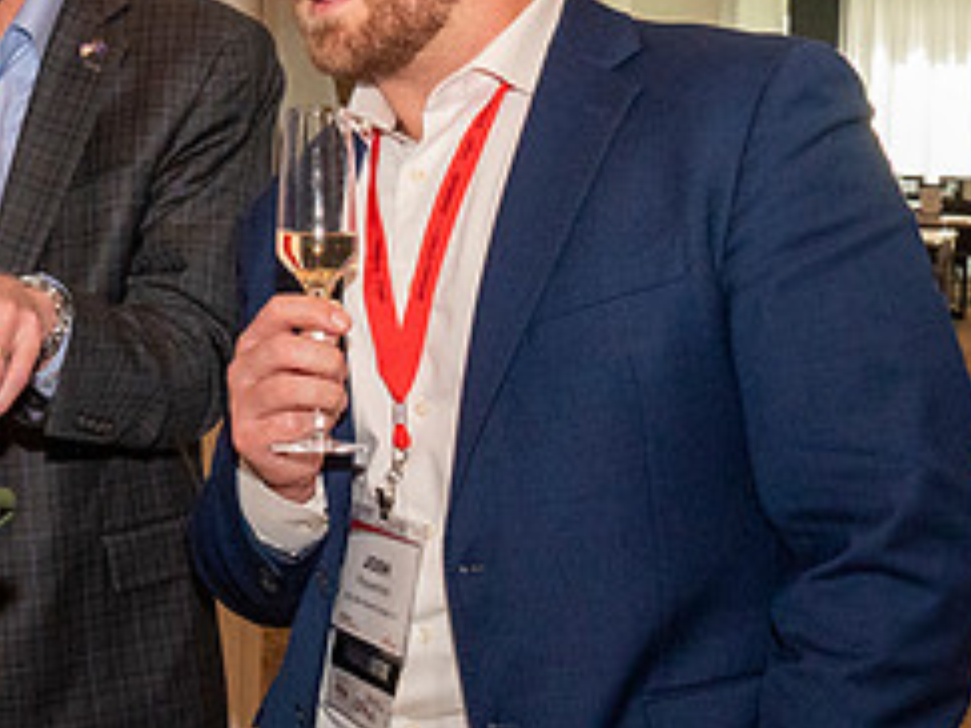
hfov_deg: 21.7
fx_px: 2383
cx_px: -116
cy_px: 170
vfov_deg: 17.2
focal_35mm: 85
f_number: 13
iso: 2500
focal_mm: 25
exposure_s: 1/125
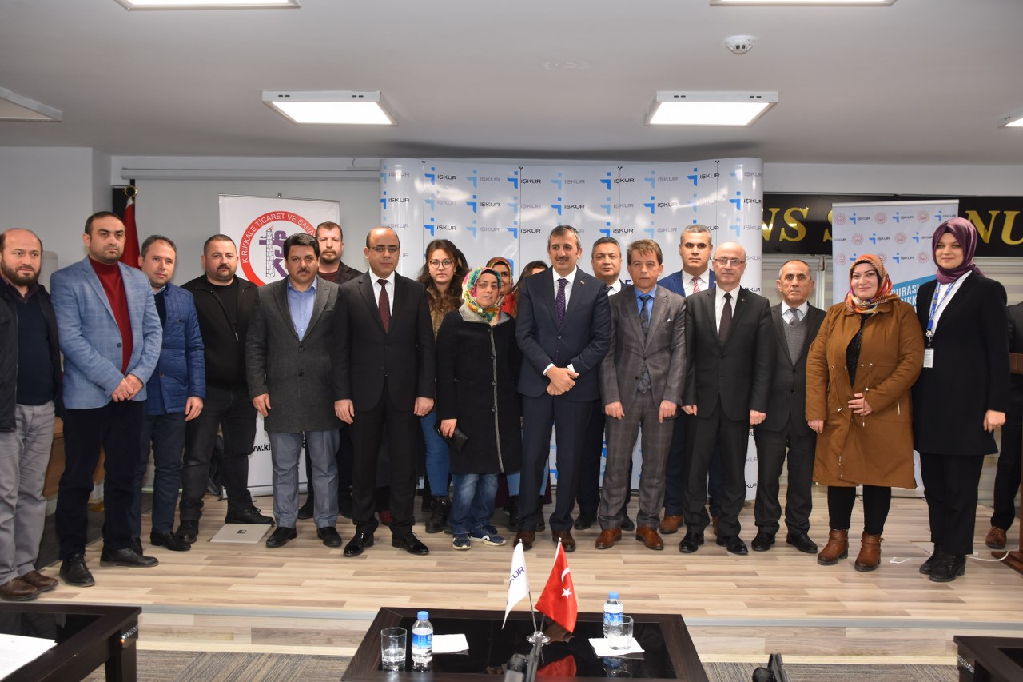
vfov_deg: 41.7
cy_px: 341
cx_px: 512
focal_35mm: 32
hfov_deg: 59.5
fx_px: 895
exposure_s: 1/60
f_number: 4
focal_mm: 21
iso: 450
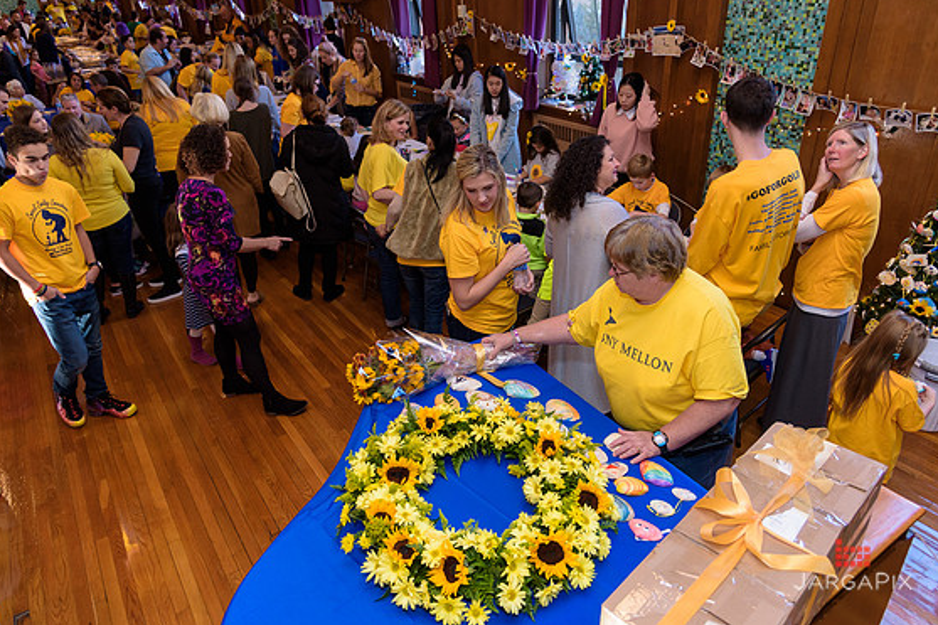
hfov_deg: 71.5
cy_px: 301
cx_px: 466
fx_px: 651
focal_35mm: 25
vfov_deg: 51.2
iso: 800
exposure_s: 1/125
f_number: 4
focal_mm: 24
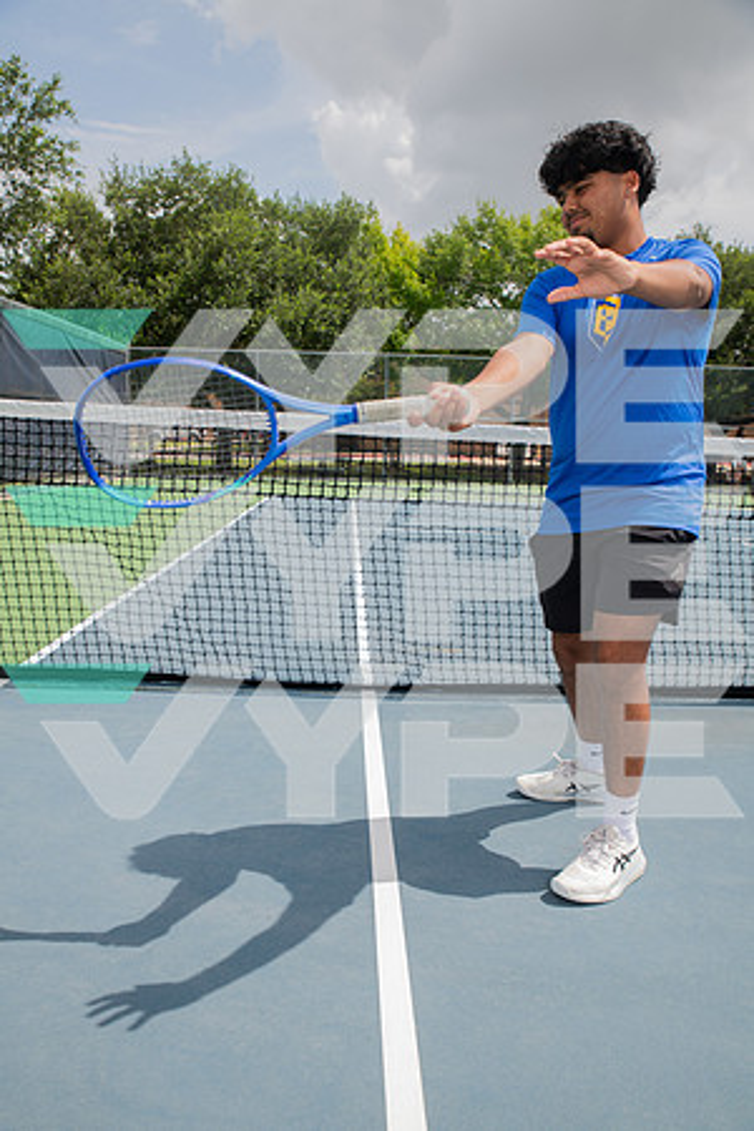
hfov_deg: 43.6
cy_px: 566
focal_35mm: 30
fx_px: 942
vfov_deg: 61.9
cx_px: 377
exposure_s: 1/320
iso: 100
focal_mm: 30
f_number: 7.1
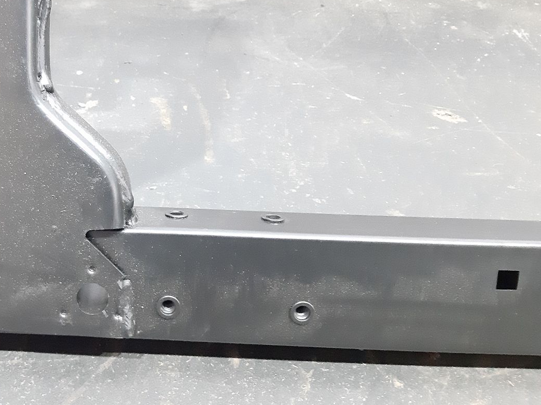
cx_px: 110
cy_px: 133
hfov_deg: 41.2
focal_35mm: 44
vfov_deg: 32.6
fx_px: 688
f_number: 1.7
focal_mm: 3.93
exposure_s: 1/20
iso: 1000
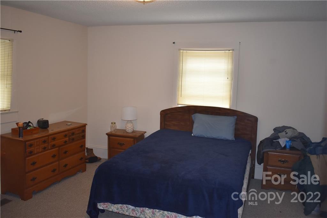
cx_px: 164
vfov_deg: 41.7
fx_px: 286
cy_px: 109
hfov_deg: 59.5
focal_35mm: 32
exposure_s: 1/80
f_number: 4.5
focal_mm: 21
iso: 800
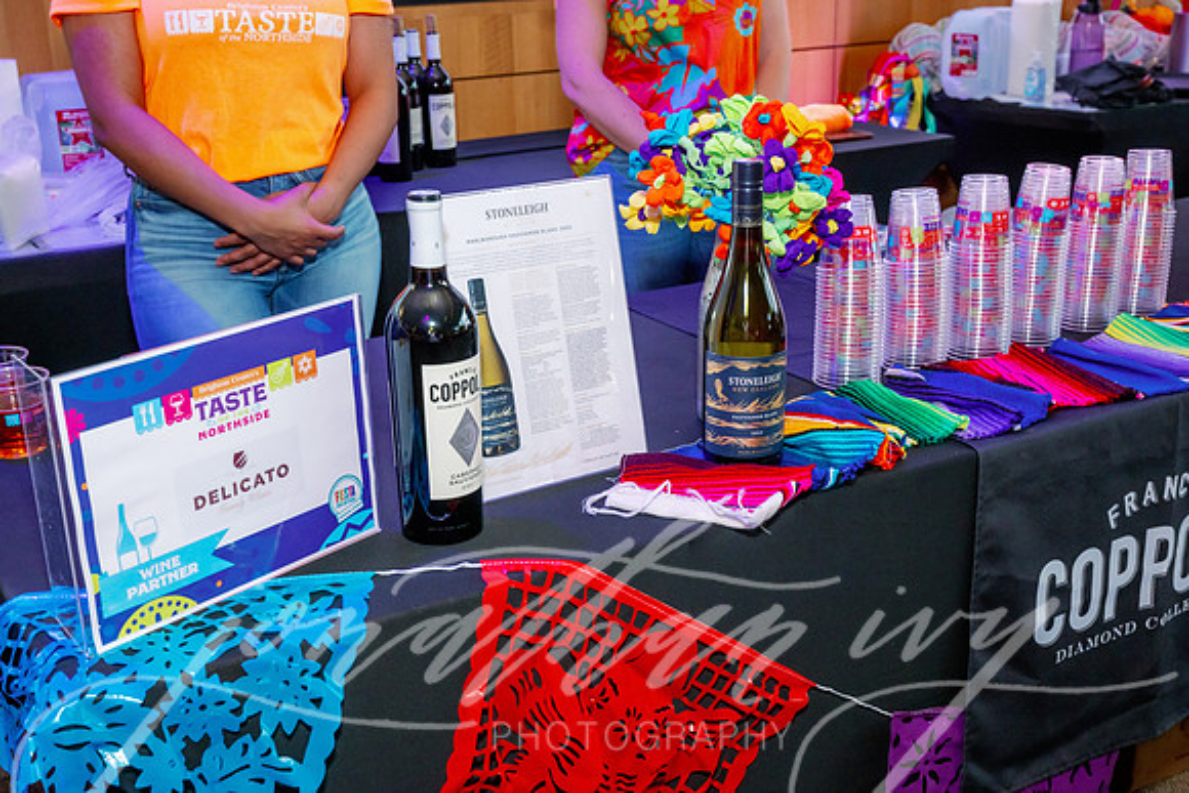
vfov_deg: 32.6
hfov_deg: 47.4
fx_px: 1354
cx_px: 594
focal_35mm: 41
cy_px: 396
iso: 1250
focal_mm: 41
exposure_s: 1/200
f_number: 8
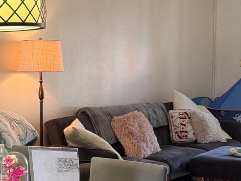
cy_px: 106
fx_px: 543
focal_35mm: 78
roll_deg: +0.6
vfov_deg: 18.9
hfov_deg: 24.1
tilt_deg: -5.1
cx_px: 12
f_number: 1.78
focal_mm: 6.76
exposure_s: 1/120
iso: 320
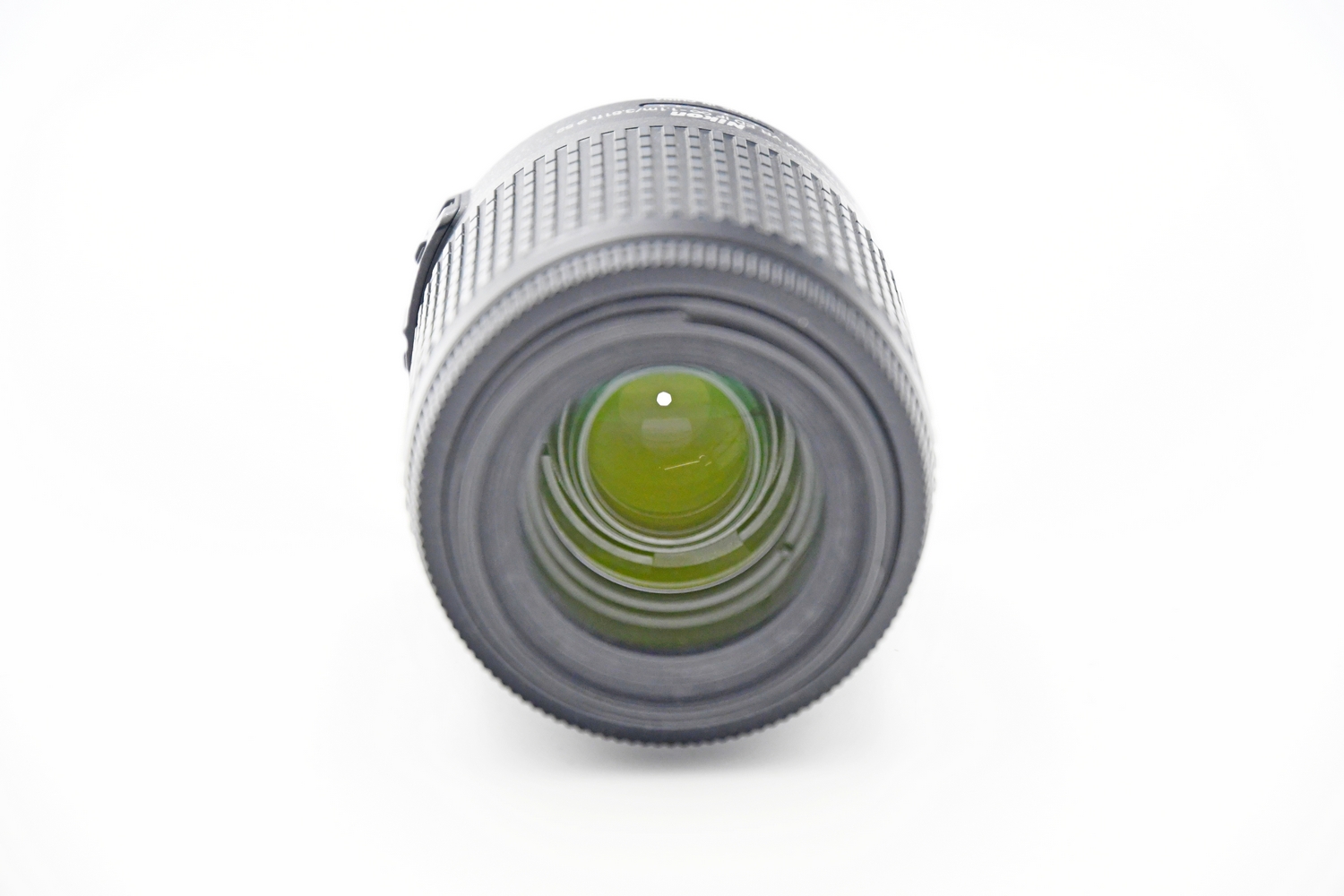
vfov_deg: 11.4
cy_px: 448
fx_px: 4480
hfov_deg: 17.1
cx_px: 672
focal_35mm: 120
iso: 2000
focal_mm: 80
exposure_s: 1/800
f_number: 4
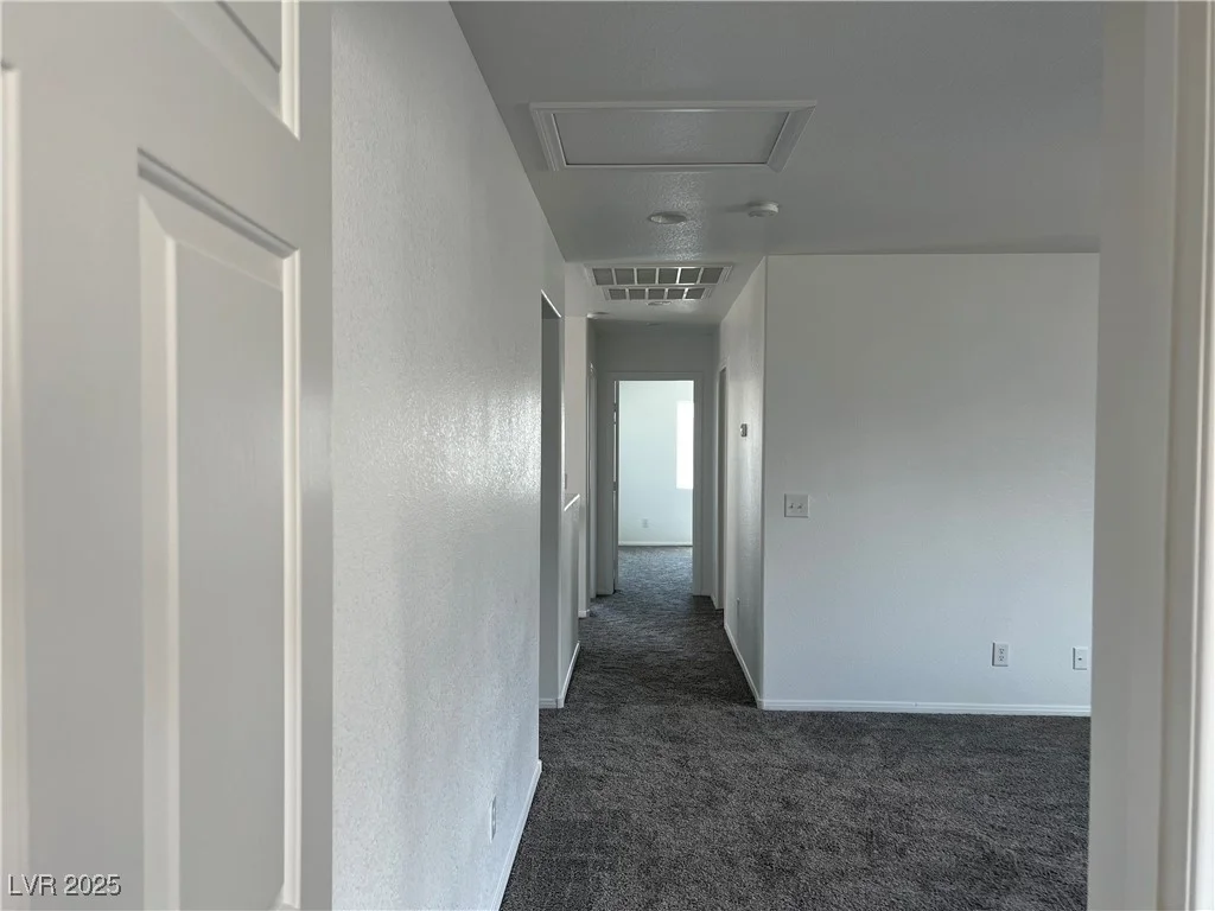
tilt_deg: -0.5
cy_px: 456
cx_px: 608
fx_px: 913
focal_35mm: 26
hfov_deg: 67.3
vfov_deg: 53.1
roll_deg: -0.3
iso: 64
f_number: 1.5
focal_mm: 5.7
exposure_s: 1/121
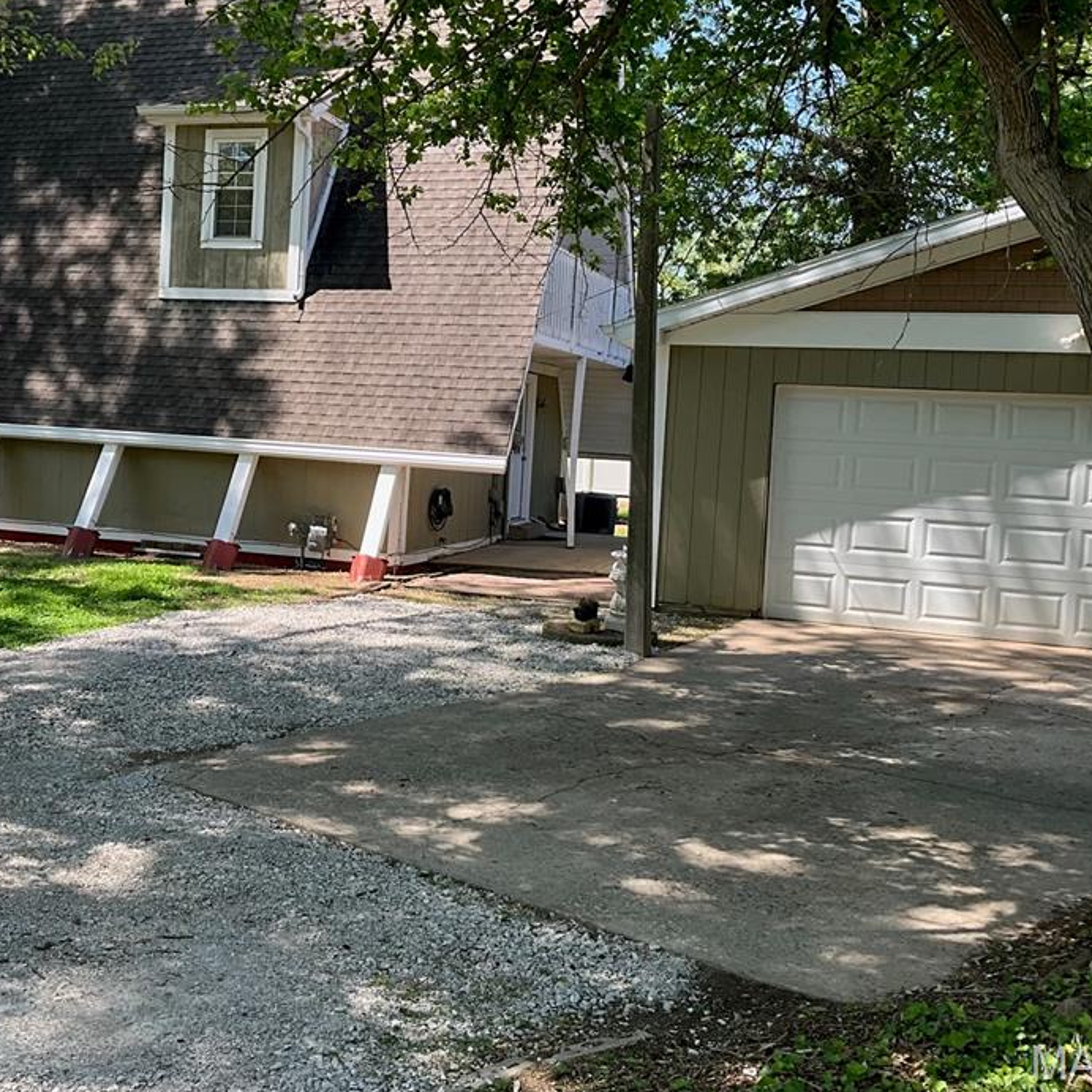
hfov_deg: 43.4
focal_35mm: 38
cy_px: 490
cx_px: 381
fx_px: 1356
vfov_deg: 43.8
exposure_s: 1/406
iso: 25
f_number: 1.8
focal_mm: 3
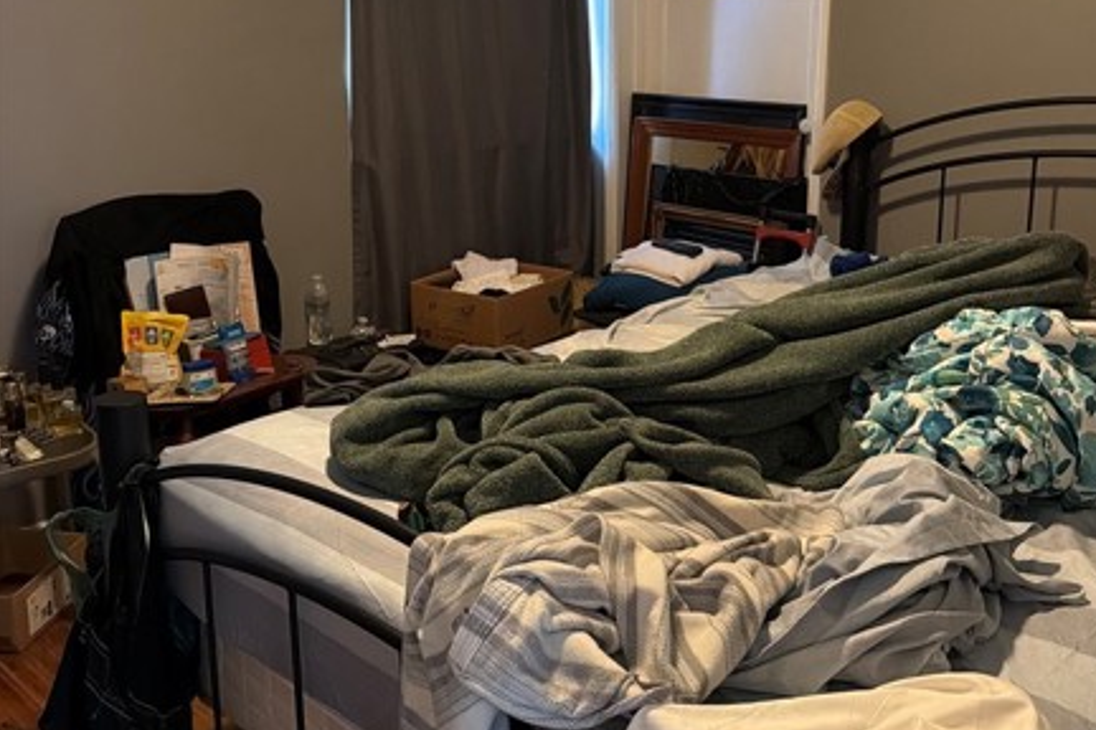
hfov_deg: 51.8
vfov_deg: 35.6
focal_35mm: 37
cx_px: 604
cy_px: 251
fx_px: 1126
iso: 800
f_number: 1.78
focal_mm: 6.76
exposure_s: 1/40
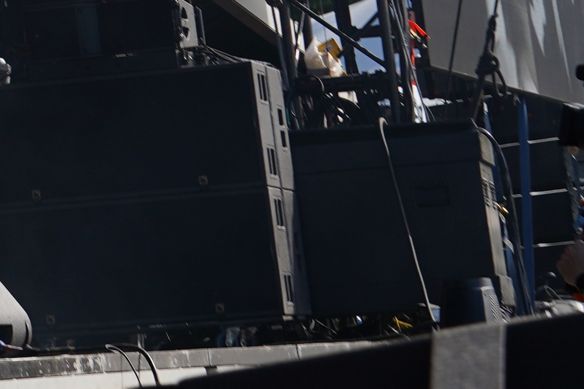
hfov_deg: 8.9
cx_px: -776
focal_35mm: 211
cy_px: -413
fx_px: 3422
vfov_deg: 6.3
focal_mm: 43
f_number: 8
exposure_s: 1/250
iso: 100
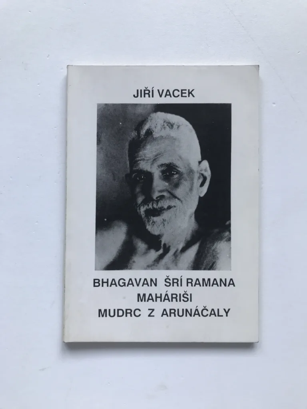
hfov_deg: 49.7
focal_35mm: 28
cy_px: 204
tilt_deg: -89.3
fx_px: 331
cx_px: 154
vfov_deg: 63.4
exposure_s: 1/100
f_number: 1.8
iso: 40
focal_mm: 3.99
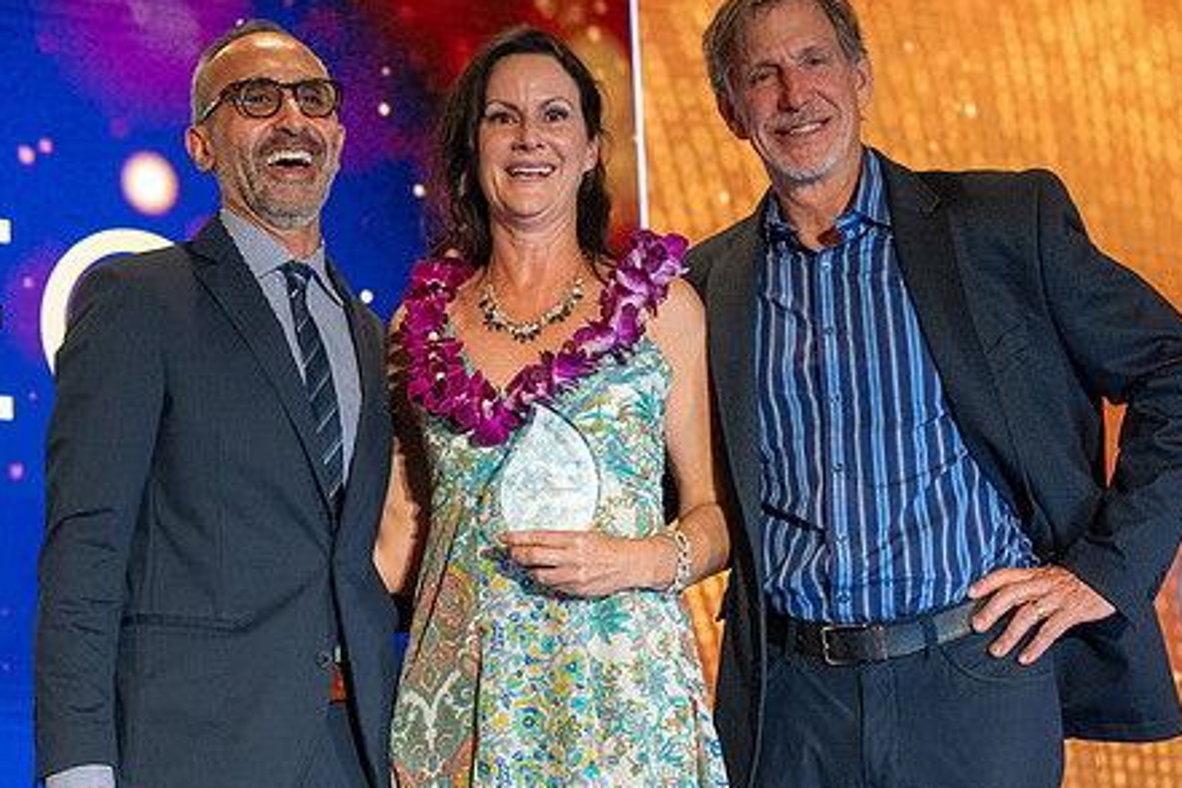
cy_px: 335
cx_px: 579
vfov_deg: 14.9
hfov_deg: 22.1
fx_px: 3020
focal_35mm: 92
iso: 6400
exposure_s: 1/200
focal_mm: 70
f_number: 4
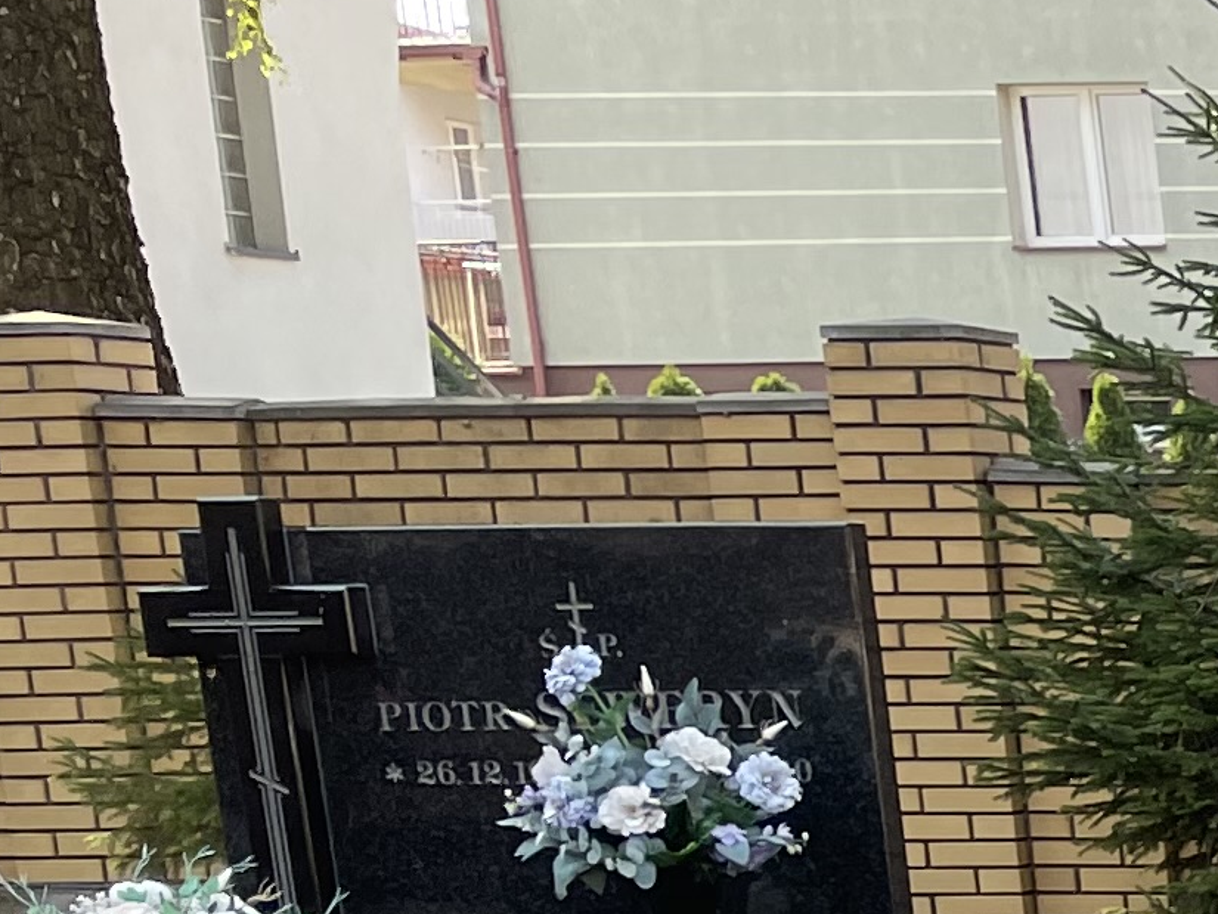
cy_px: 1762
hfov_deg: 12.4
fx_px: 4469
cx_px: 2889
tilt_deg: -13.6
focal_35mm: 127
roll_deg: +0.8
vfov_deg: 10.8
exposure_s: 1/361
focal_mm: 4.2
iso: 32
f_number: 1.6
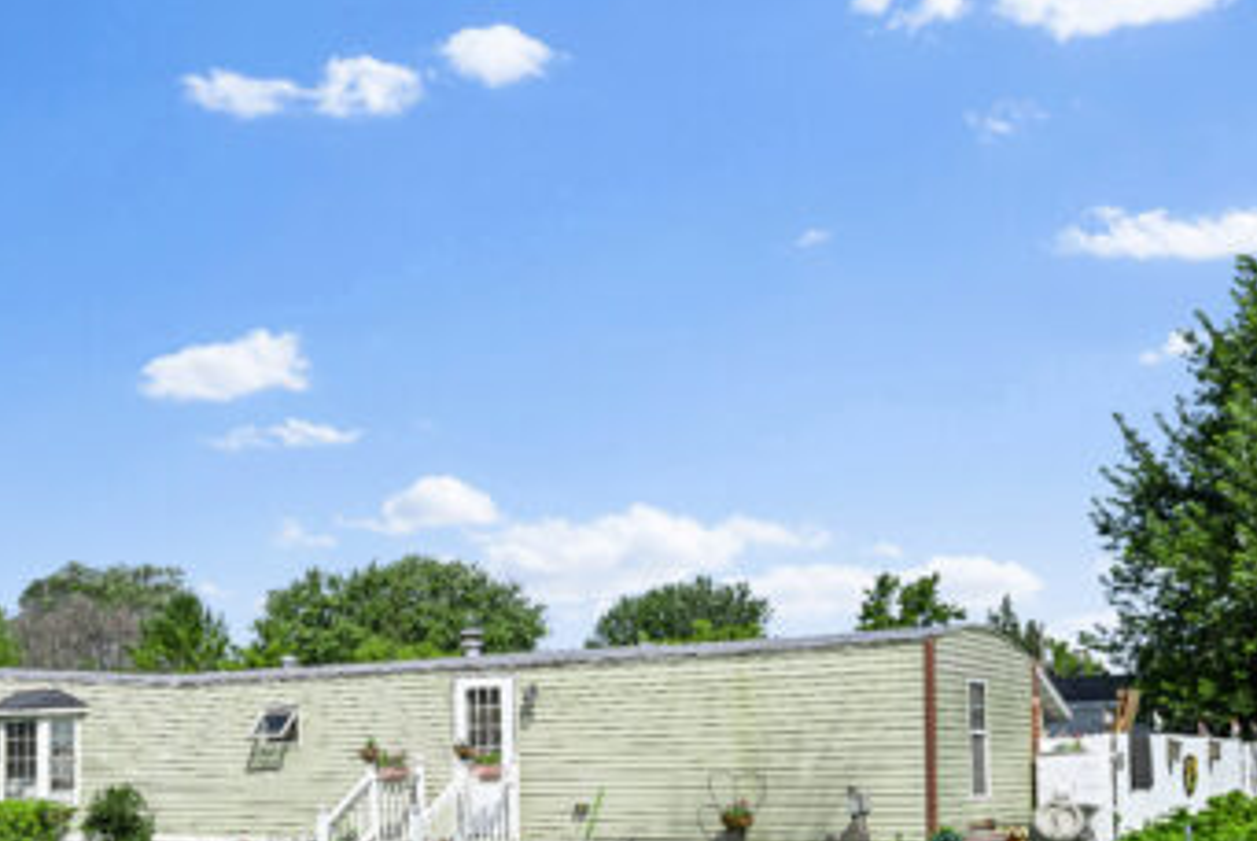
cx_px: 166
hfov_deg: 40.8
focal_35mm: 45
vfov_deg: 28.9
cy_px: 728
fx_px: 1573
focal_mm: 24
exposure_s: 1/250
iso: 100
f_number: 9
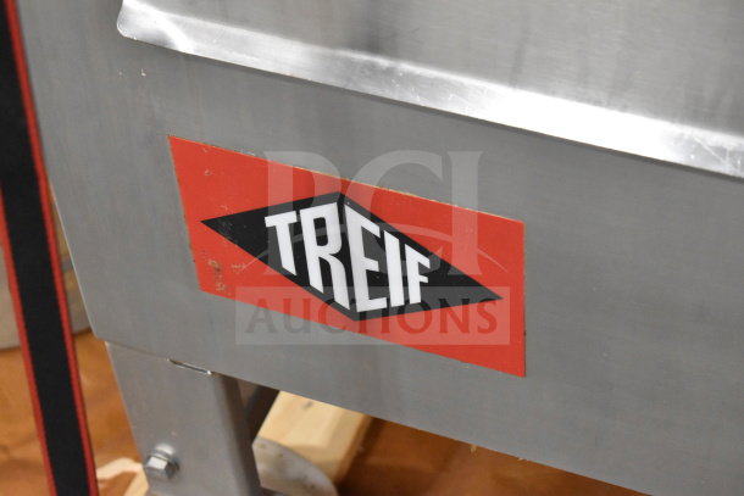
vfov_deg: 16.6
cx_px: 372
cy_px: 248
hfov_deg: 24.6
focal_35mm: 82
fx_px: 1705
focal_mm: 55
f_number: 6.3
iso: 6400
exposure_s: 1/160
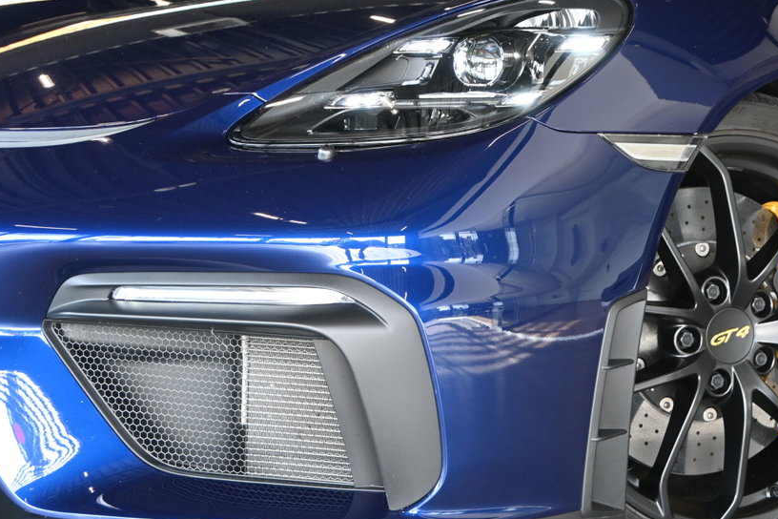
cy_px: 287
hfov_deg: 31.4
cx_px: 452
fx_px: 1383
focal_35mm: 64
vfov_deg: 21.2
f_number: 5
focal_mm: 34
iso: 500
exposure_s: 1/50
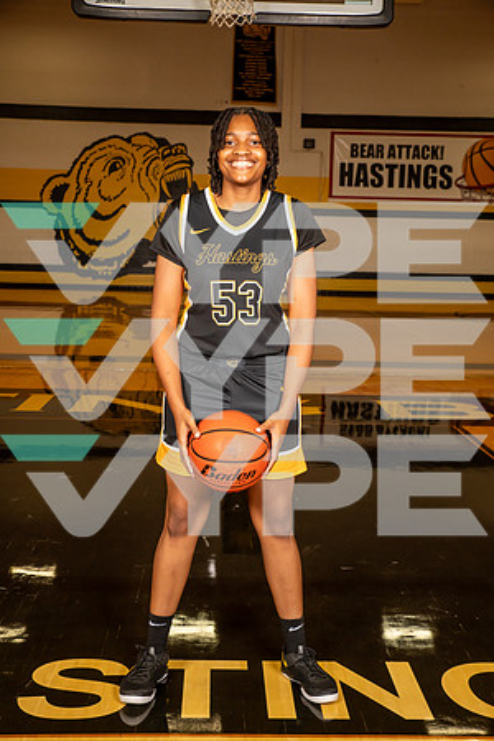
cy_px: 370
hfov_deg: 26.0
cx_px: 247
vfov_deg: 38.2
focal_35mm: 52
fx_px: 1070
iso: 640
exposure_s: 1/400
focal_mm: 52
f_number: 7.1
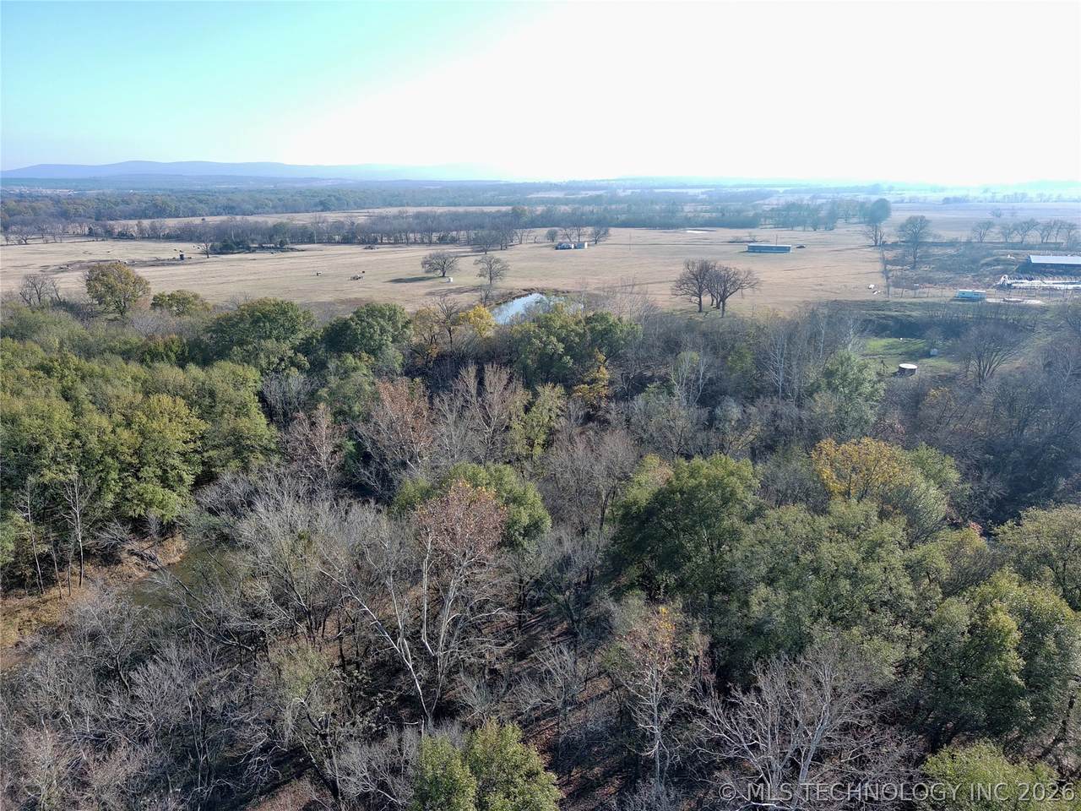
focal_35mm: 23
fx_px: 718
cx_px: 540
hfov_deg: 73.9
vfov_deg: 58.9
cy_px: 406
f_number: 1.9
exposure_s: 1/1742
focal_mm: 6.67
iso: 105
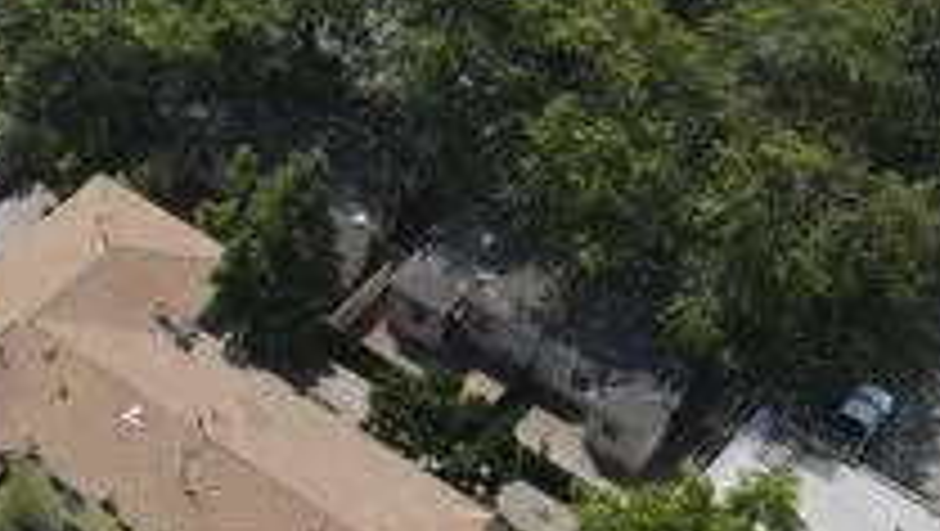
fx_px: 1996
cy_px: 513
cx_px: 76
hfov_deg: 25.6
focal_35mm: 80
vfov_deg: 14.9
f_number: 2.8
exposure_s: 1/640
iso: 100
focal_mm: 4.5
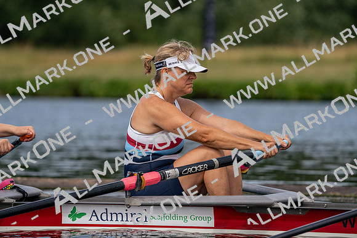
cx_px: 178
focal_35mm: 404
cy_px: 119
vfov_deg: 3.4
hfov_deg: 5.1
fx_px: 4007
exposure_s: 1/1600
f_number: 6.3
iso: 320
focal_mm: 404
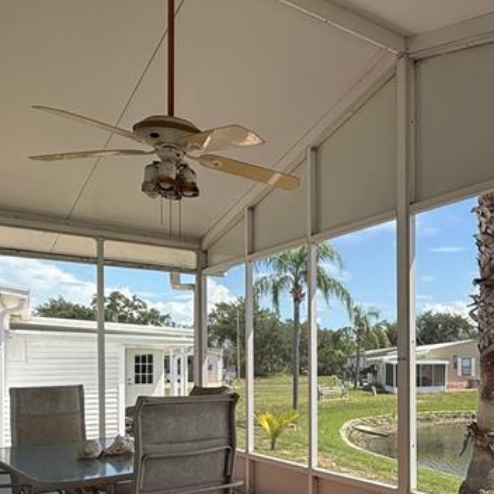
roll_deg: +0.5
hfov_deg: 41.9
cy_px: 362
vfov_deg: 44.7
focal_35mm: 36
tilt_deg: +0.8
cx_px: 455
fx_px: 581
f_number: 2.2
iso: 50
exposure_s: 1/1068
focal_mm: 2.22
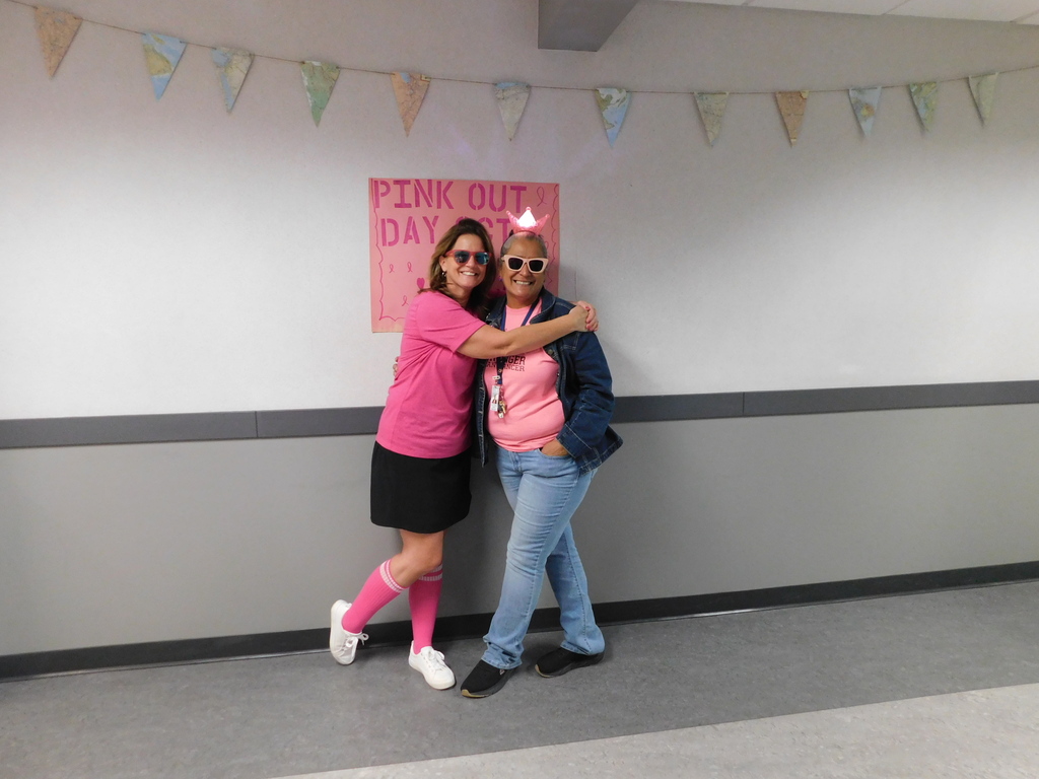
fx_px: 690
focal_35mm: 23
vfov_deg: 58.9
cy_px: 390
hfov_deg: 73.9
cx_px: 520
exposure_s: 1/15
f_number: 3
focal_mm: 4
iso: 400
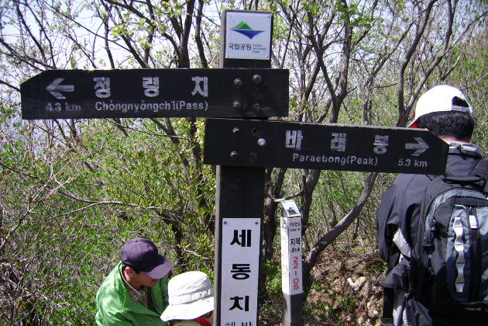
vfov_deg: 35.9
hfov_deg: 51.9
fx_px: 502
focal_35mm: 37
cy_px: 181
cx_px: 247
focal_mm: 5.95
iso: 50
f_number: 2.8
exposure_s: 1/545
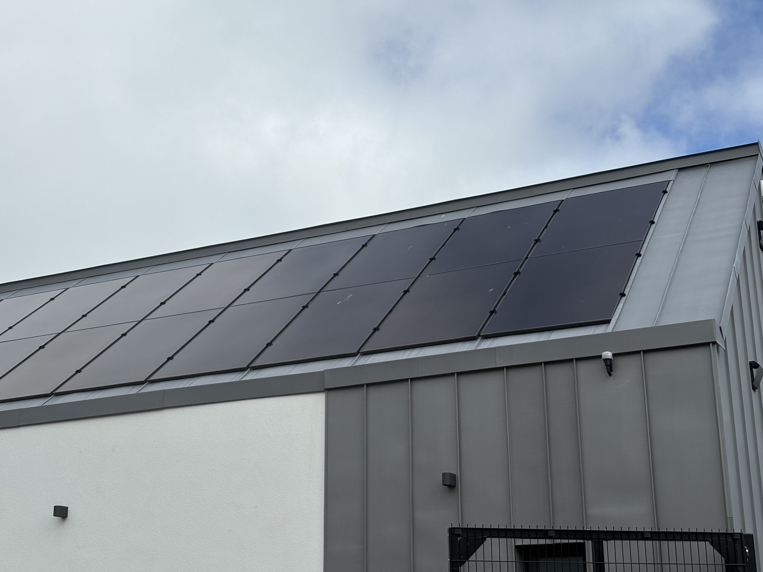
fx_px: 1146
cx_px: 382
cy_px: 286
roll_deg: +0.1
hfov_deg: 36.8
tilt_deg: +18.5
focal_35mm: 52
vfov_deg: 28.0
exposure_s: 1/4630
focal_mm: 5.96
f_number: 1.6
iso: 32
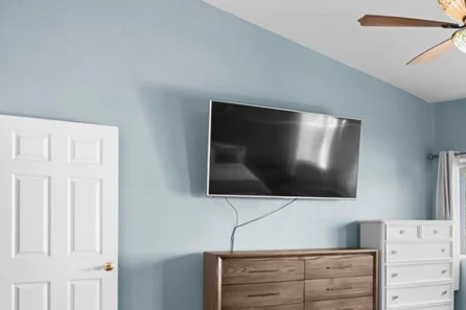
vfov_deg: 33.7
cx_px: 436
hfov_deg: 44.2
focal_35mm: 39
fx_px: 505
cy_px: 221
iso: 400
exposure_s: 1/4
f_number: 8
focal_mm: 17
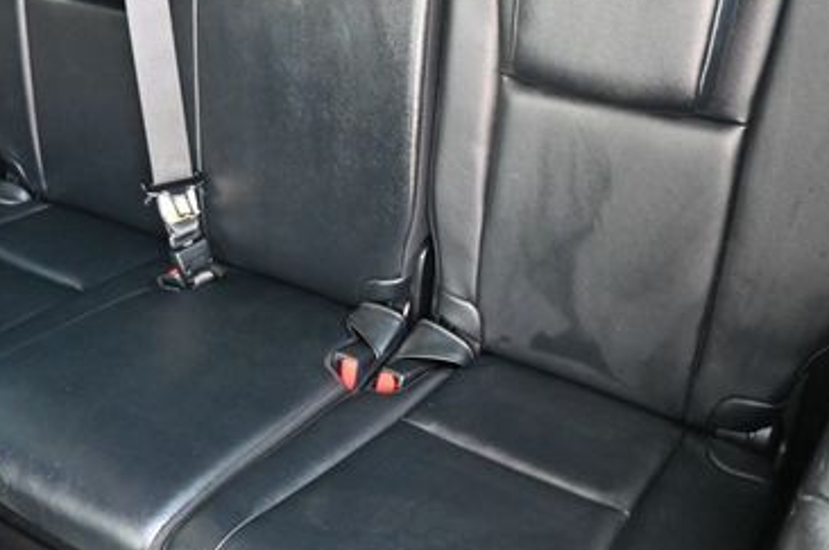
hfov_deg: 46.4
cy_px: 233
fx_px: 966
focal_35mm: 42
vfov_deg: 31.8
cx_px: 374
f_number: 3.5
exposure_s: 1/60
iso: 5000
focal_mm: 16
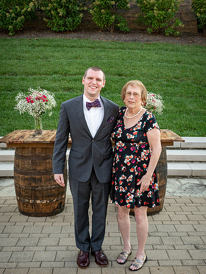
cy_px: 137
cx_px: 106
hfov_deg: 31.7
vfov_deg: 41.4
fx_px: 363
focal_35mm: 46
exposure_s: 1/100
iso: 200
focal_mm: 17
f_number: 5
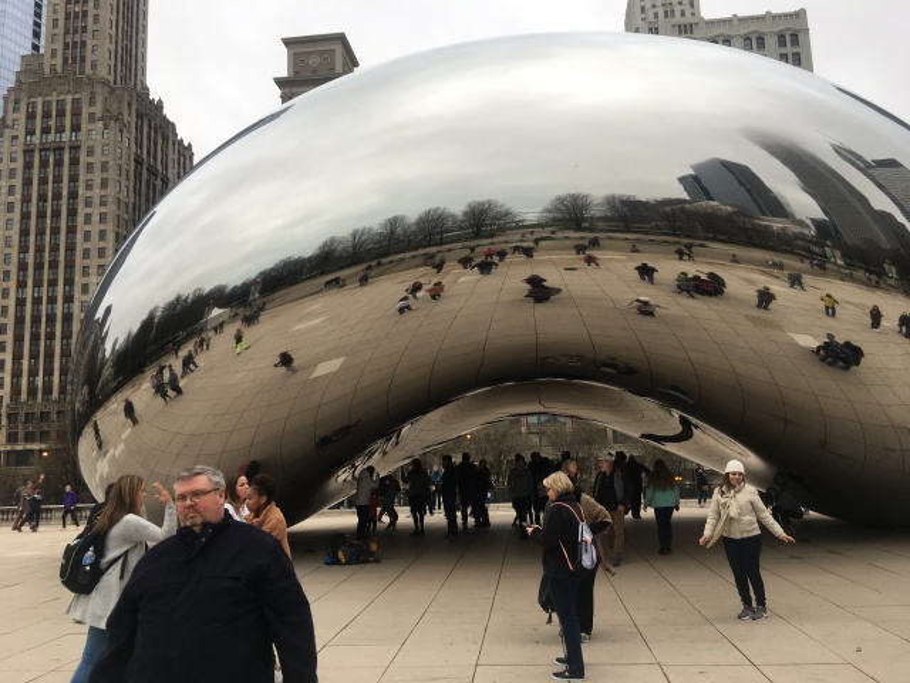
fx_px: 762
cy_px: 342
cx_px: 455
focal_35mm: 29
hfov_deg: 61.7
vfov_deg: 48.2
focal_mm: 4.15
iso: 25
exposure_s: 1/120
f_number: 2.2
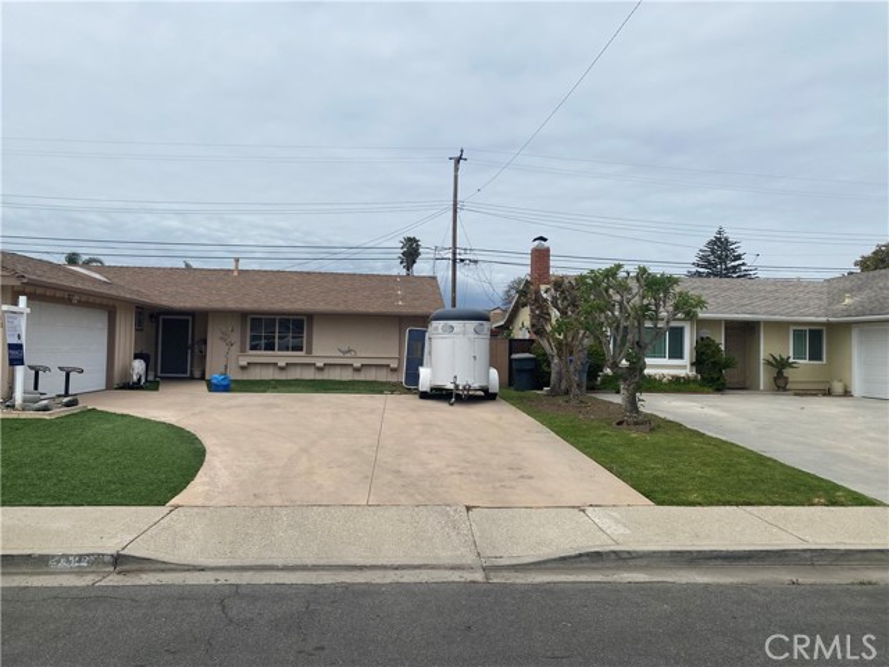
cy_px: 334
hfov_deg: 67.3
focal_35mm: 26
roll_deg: -1.9
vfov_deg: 53.1
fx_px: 668
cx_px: 444
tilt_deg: +0.9
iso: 32
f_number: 1.8
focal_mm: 4.25
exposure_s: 1/6410
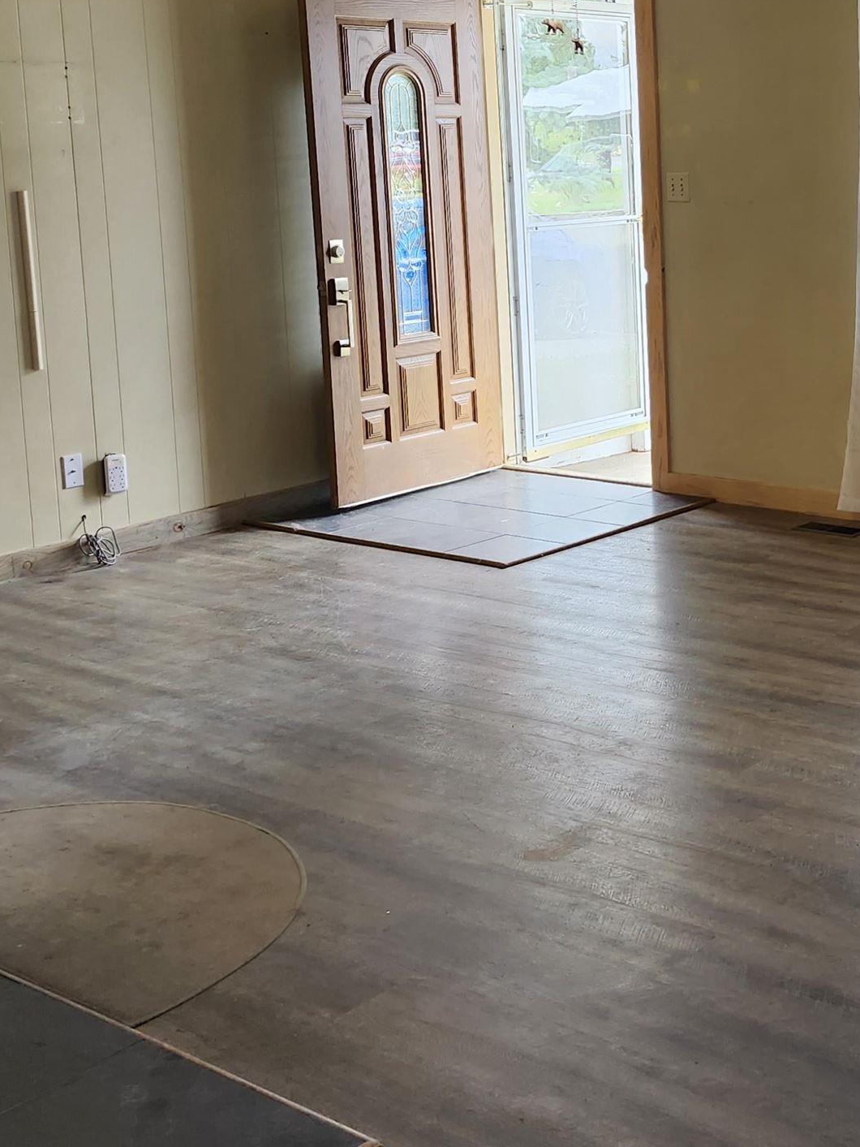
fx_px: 1656
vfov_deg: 37.6
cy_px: 342
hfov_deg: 27.7
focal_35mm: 50
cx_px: 819
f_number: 1.8
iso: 160
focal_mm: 5.54
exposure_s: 1/120
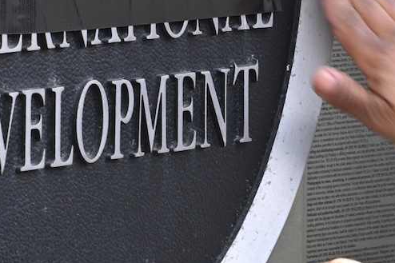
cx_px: 156
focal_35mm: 221
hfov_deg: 9.3
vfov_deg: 6.2
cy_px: 145
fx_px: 2424
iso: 110
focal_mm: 91
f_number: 7.1
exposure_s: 1/100
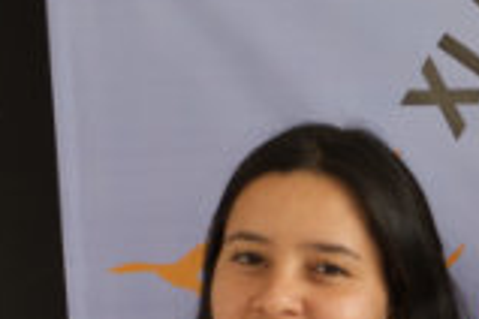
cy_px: 679
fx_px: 3512
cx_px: 1401
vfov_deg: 5.1
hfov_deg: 7.0
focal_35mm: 264
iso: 400
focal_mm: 35
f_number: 5.6
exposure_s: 1/80
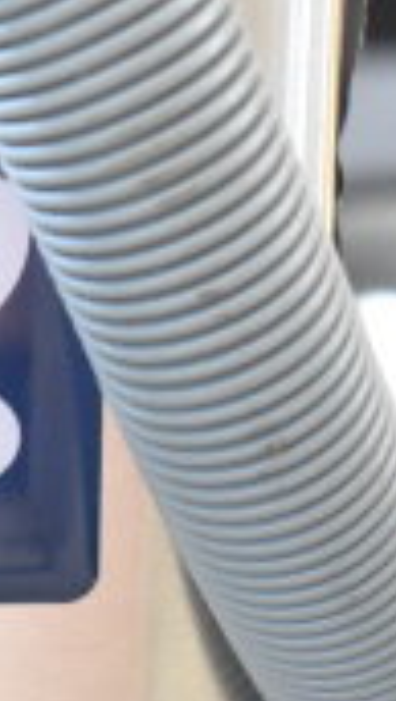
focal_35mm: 257
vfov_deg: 8.4
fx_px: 4788
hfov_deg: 4.6
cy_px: 324
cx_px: -588
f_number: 5.3
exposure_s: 1/80
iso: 5000
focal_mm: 46
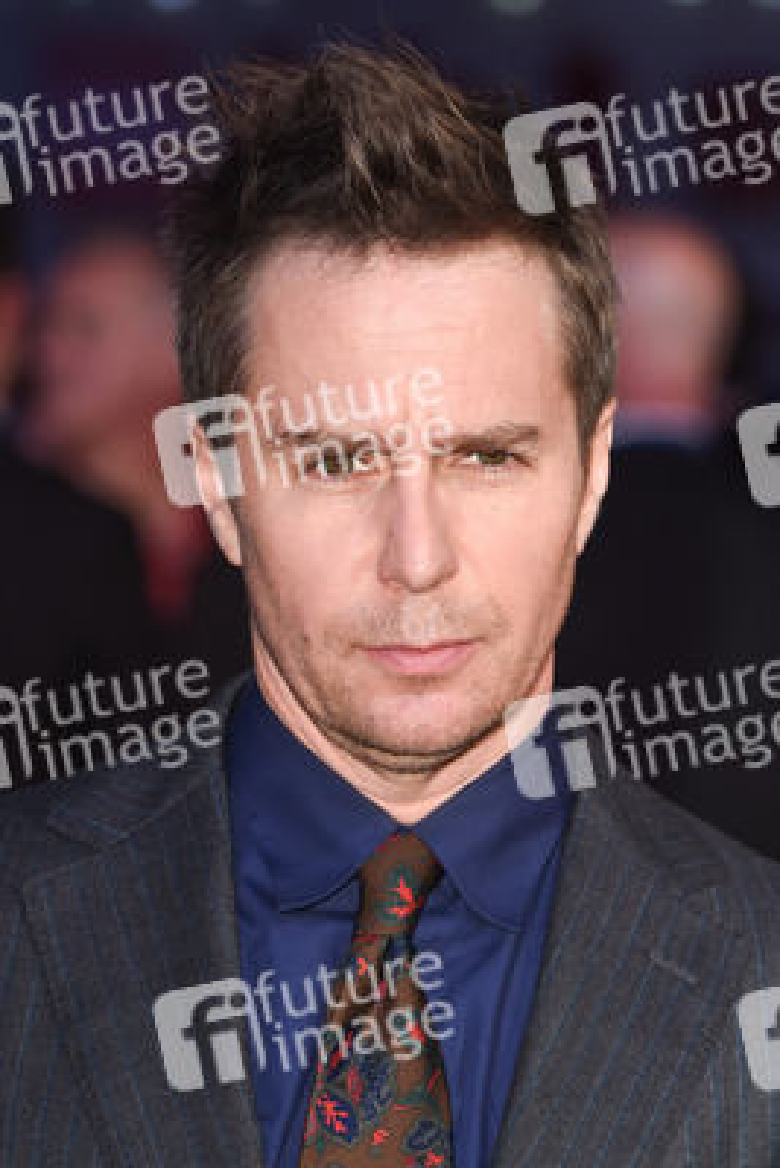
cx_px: 390
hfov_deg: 8.3
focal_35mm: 165
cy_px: 584
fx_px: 5357
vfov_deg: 12.4
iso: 800
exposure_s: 1/250
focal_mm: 165
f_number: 5.6
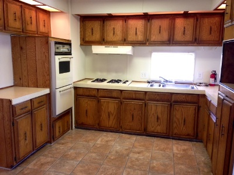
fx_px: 223
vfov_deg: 42.9
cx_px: 117
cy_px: 88
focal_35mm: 33
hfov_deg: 55.4
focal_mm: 4.13
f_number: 2.4
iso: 100
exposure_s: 1/20
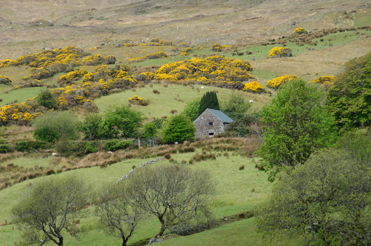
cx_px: 186
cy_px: 123
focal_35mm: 278
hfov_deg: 7.4
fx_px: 2854
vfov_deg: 4.9
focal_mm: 185
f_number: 6.3
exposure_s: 1/500
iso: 200
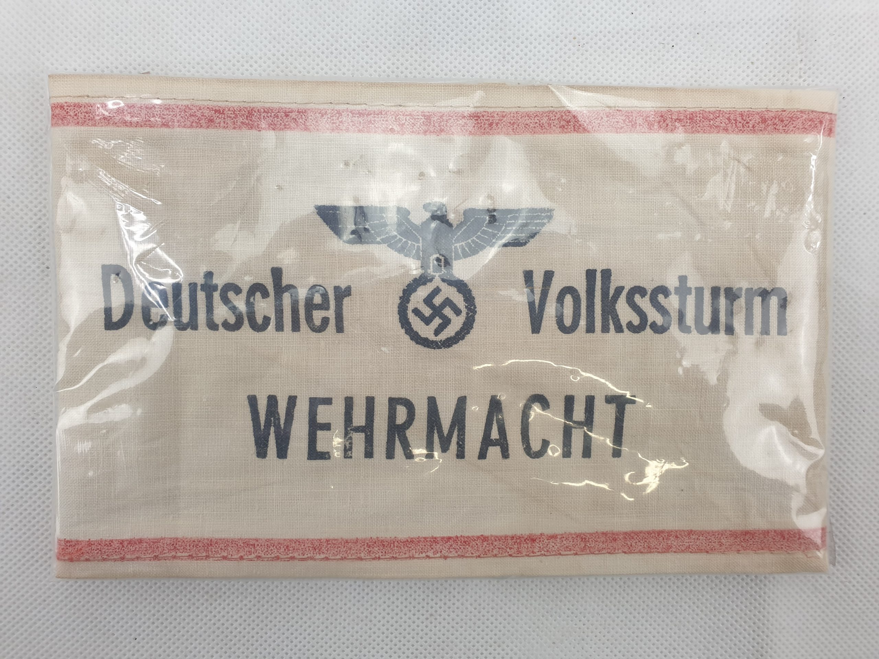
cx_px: 440
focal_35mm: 26
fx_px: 660
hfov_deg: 67.3
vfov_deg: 53.1
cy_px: 330
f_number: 2.4
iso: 80
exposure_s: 1/100
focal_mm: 4.3
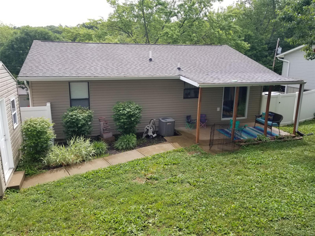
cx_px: 158
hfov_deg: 67.3
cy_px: 118
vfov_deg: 53.1
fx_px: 237
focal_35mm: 26
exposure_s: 1/904
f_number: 1.7
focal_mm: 4.25
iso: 50
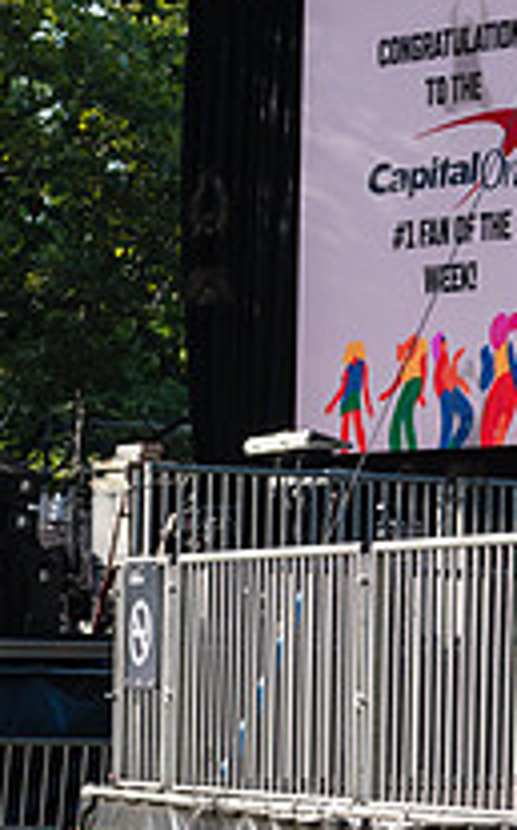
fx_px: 4518
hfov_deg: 6.4
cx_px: 982
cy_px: 235
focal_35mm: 200
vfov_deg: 10.5
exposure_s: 1/1600
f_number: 3.5
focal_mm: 70
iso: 500
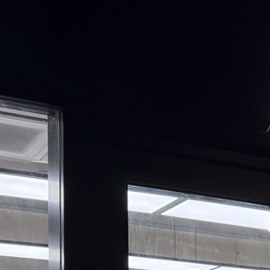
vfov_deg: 14.7
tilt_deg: +0.3
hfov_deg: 14.3
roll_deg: +0.3
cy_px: 428
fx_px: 962
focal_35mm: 109
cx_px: 468
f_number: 1.78
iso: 100
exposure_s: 1/228
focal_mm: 6.76
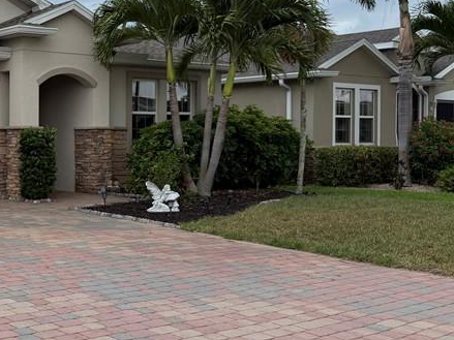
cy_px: 154
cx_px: -26
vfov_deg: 26.1
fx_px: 734
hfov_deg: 31.1
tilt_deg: -0.4
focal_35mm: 56
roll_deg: +0.5
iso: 100
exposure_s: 1/3584
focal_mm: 6.76
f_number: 1.78
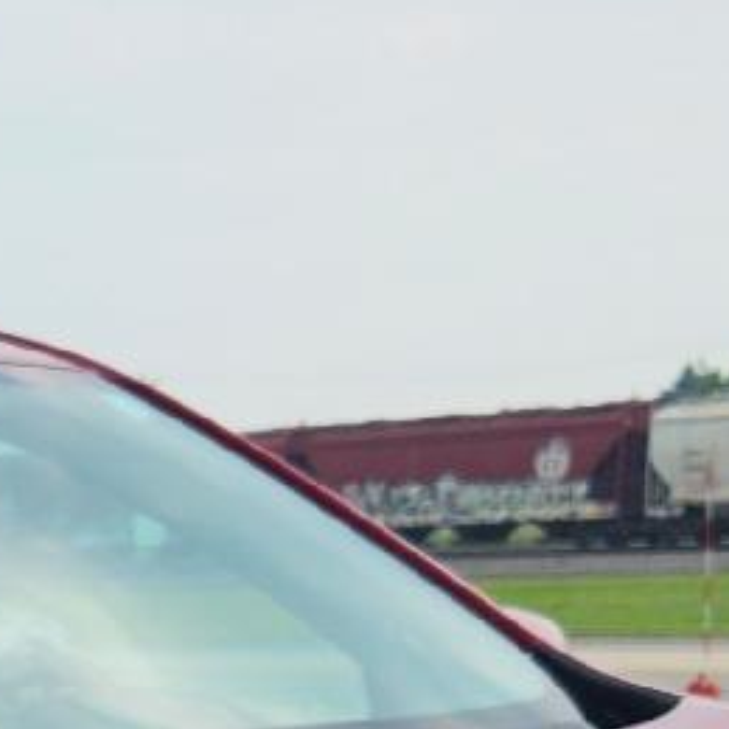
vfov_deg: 10.6
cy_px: 1494
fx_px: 3574
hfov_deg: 11.0
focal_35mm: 150
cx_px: -491
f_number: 1.8
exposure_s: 1/994
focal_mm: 5.4
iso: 20
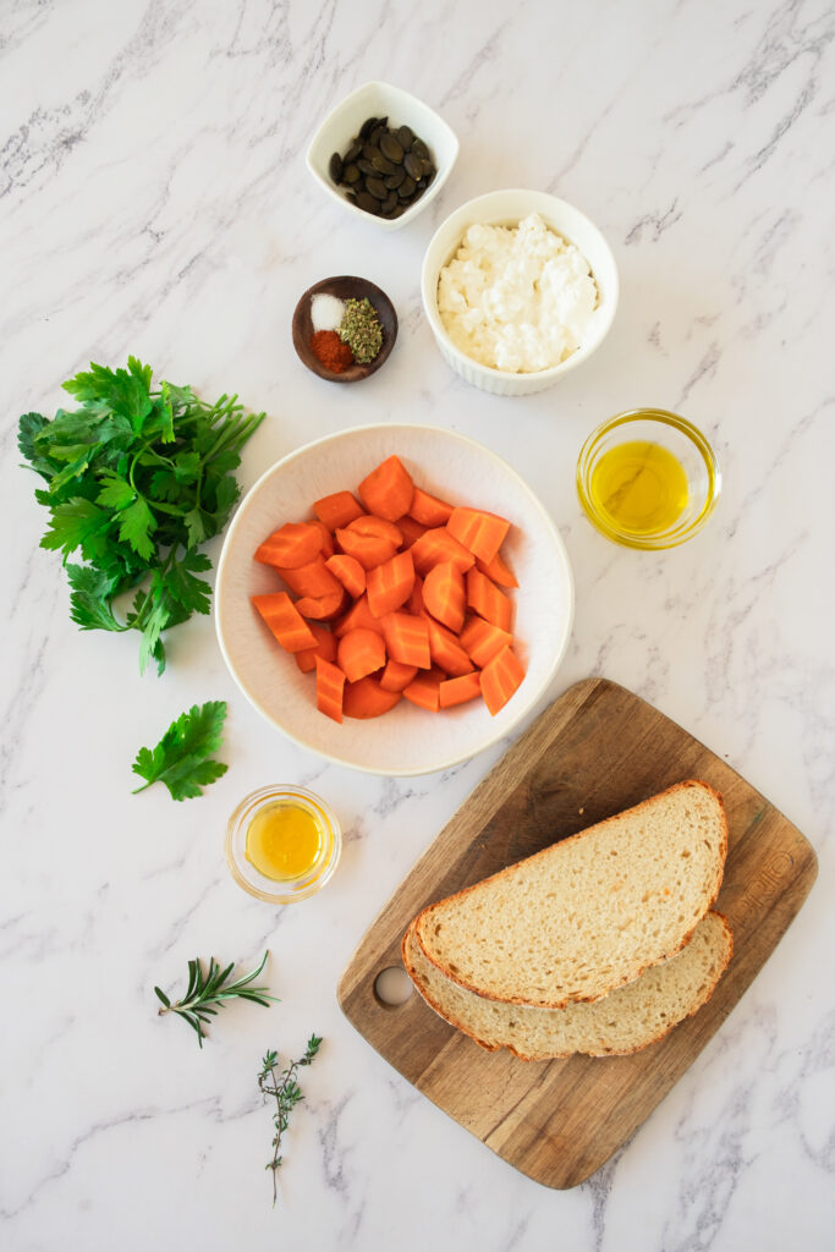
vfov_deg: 67.4
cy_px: 626
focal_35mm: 27
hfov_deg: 47.9
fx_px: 939
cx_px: 418
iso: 400
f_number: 9
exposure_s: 1/15
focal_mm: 18
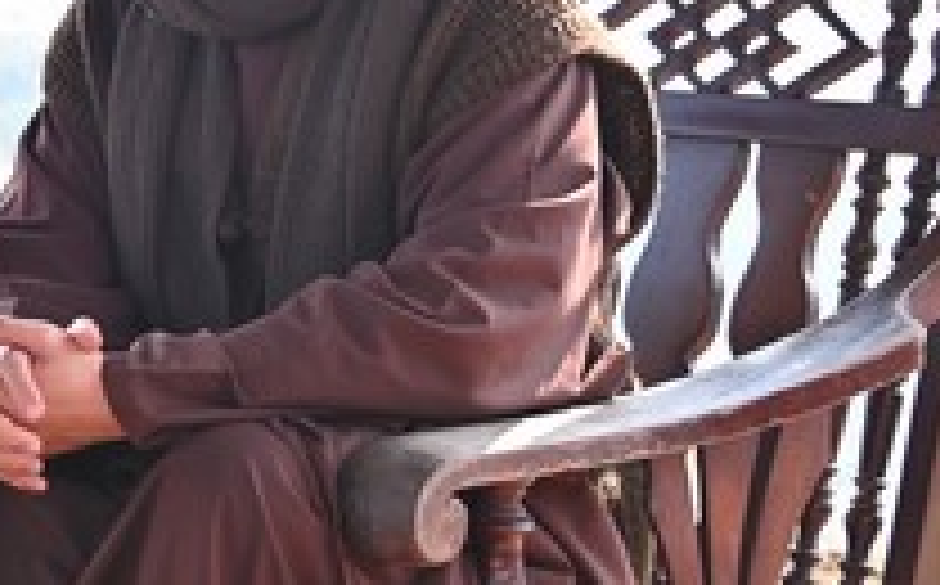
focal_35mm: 111
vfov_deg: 11.6
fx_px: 2840
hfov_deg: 17.4
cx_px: -360
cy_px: -9
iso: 100
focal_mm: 35
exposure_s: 1/160
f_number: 5
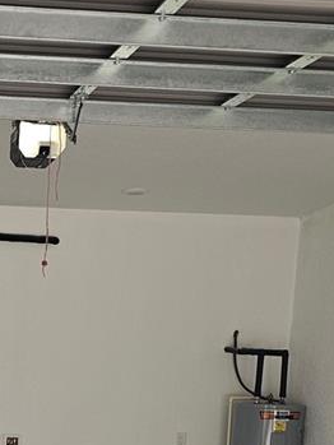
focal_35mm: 79
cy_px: 534
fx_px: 1016
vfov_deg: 22.7
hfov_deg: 17.7
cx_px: -80
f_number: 1.7
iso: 50
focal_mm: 6.3
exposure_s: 1/180
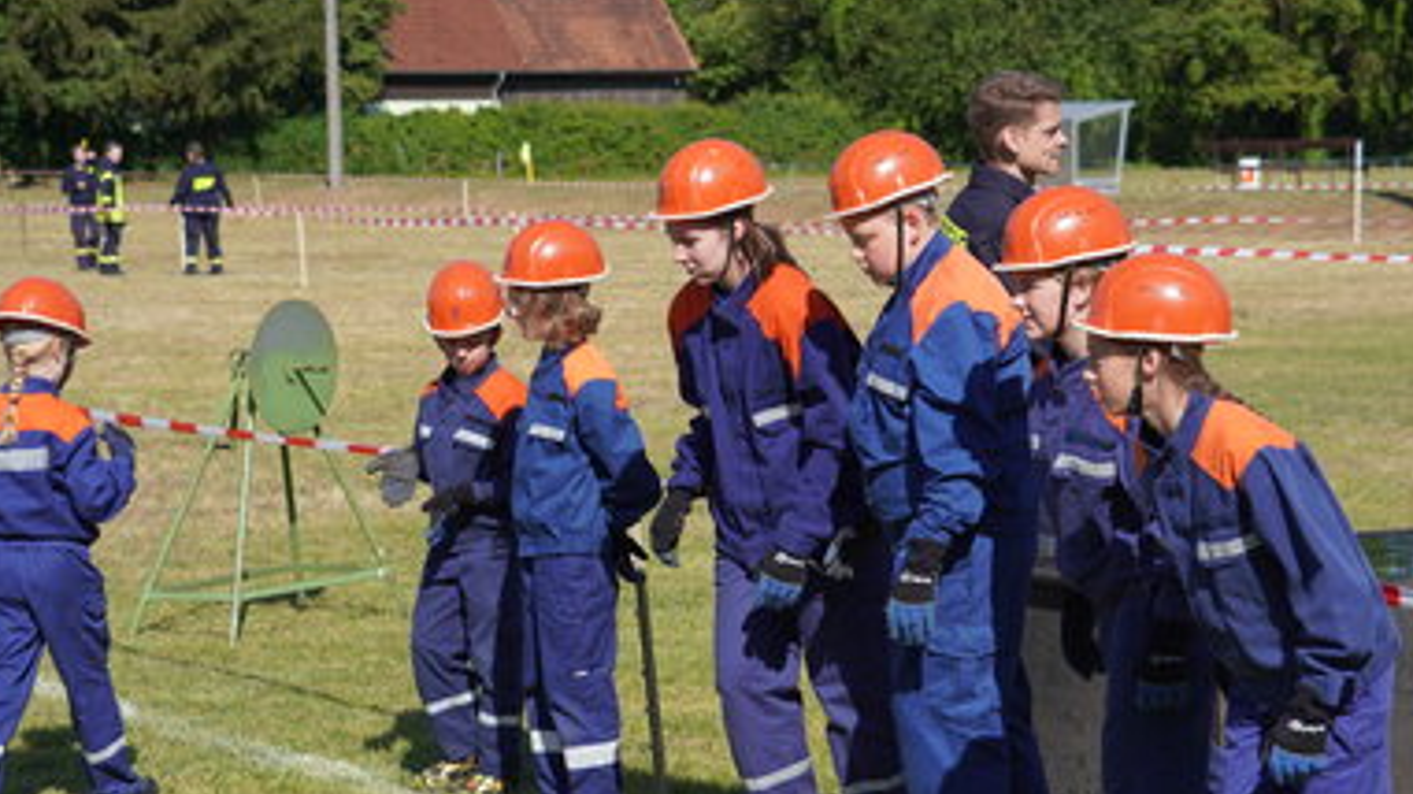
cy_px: 440
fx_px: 4141
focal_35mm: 111
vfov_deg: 10.9
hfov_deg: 19.4
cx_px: 734
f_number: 5.6
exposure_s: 1/400
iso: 100
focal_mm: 67
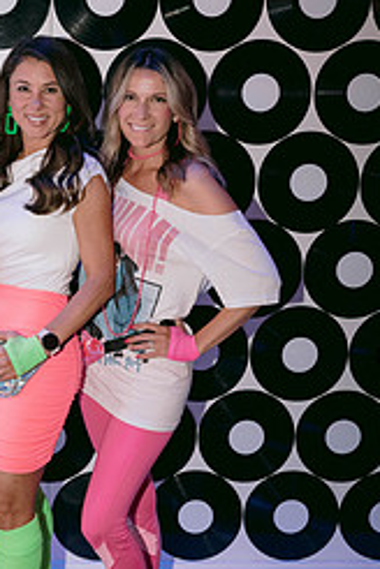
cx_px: 60
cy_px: 291
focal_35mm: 64
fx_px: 1013
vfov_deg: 31.4
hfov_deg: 20.9
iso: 1600
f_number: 2.8
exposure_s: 1/160
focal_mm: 35
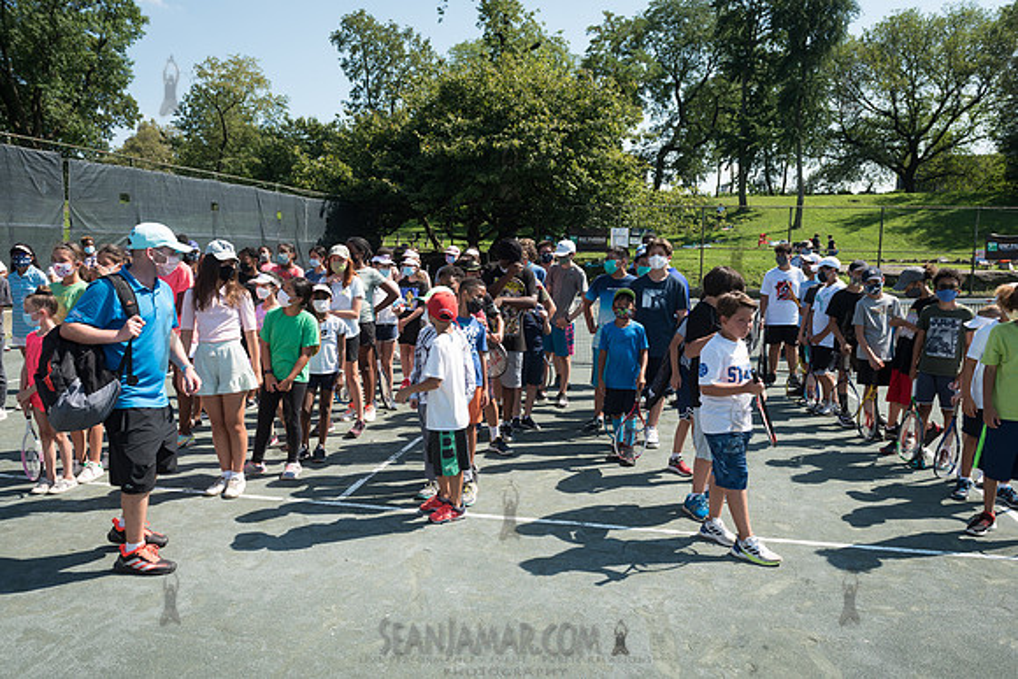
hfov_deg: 69.3
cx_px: 509
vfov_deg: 49.5
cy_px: 340
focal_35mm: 26
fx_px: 736
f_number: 5.6
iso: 125
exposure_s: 1/400
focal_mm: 24
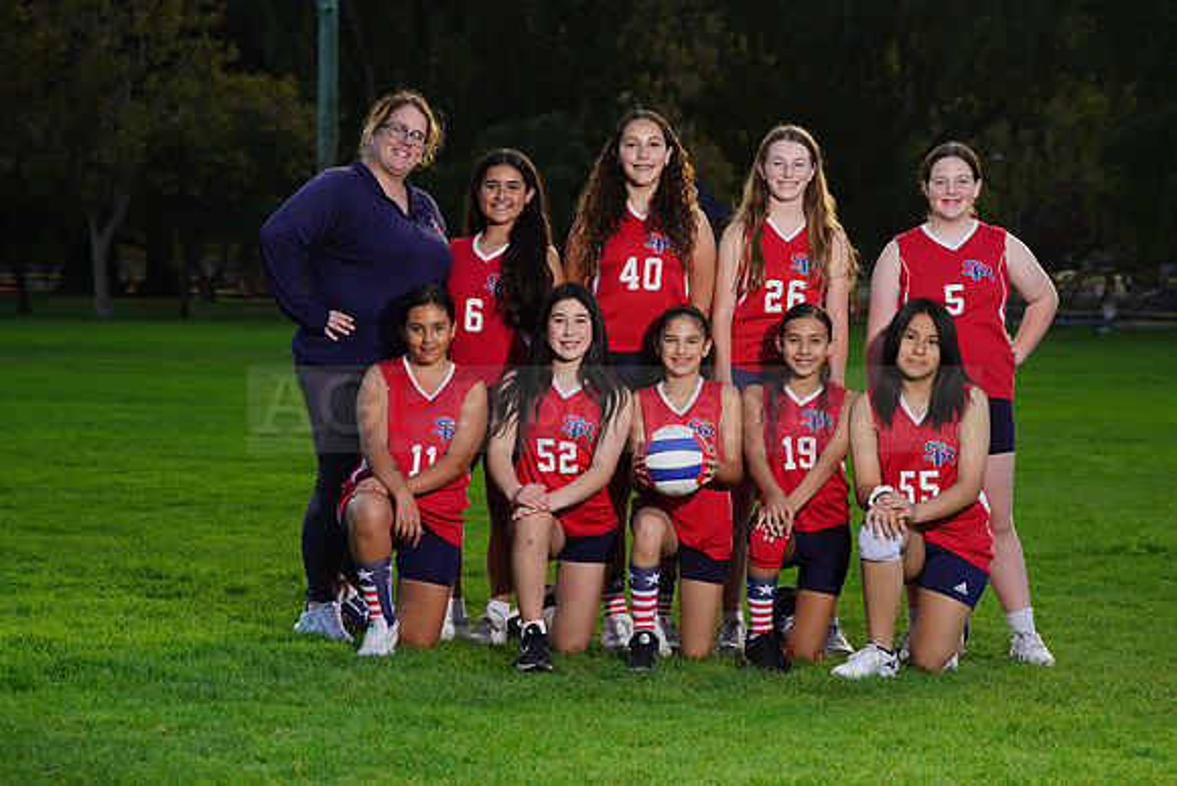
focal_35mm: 128
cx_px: 588
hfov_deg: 16.0
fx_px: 4186
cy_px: 393
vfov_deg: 10.7
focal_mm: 128
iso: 160
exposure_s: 1/250
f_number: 8
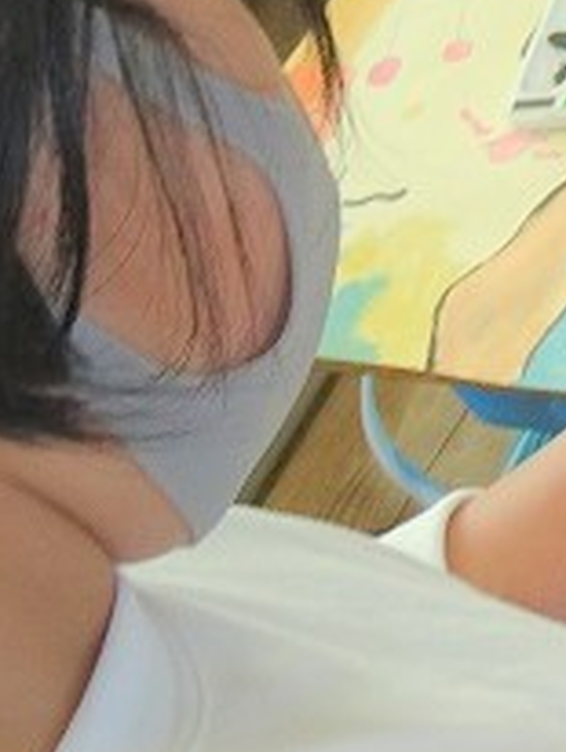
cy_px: 352
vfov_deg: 17.2
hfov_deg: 11.4
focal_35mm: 114
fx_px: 2480
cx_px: 1227
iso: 80
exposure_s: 1/40
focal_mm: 4.13
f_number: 3.5
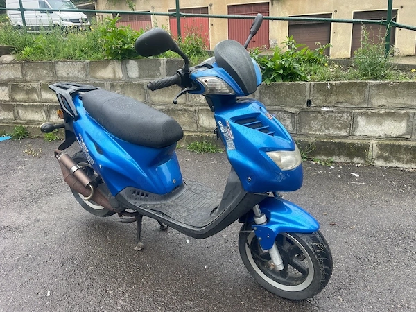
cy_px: 156
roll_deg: +4.0
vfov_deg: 53.1
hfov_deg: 67.3
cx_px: 208
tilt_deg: -15.9
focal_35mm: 26
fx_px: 312
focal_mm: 4.2
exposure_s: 1/121
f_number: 1.6
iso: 40
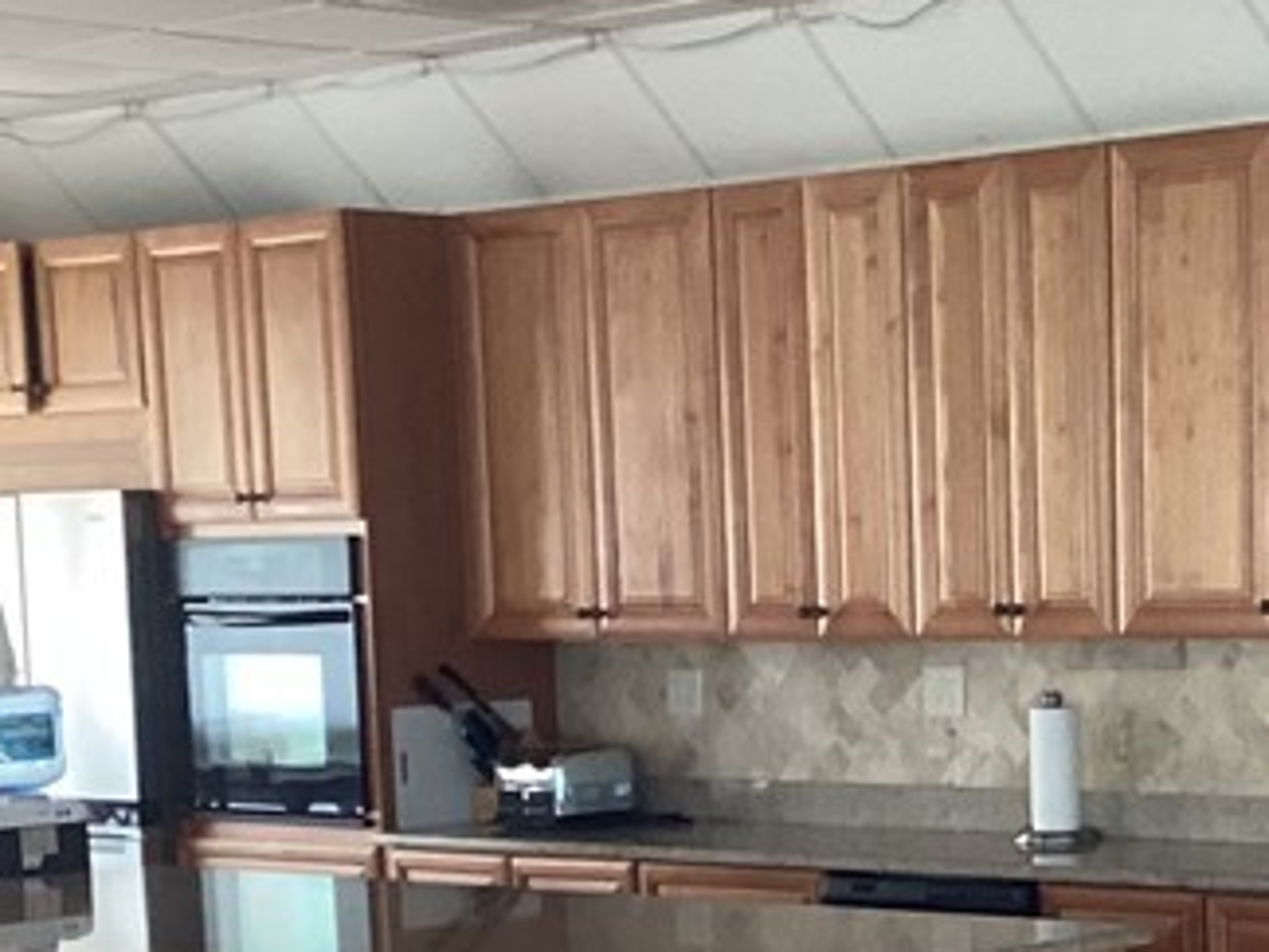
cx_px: 1065
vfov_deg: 14.8
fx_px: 3593
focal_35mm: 98
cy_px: 991
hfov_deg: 19.8
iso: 200
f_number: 2.4
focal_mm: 3.3
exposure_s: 1/60
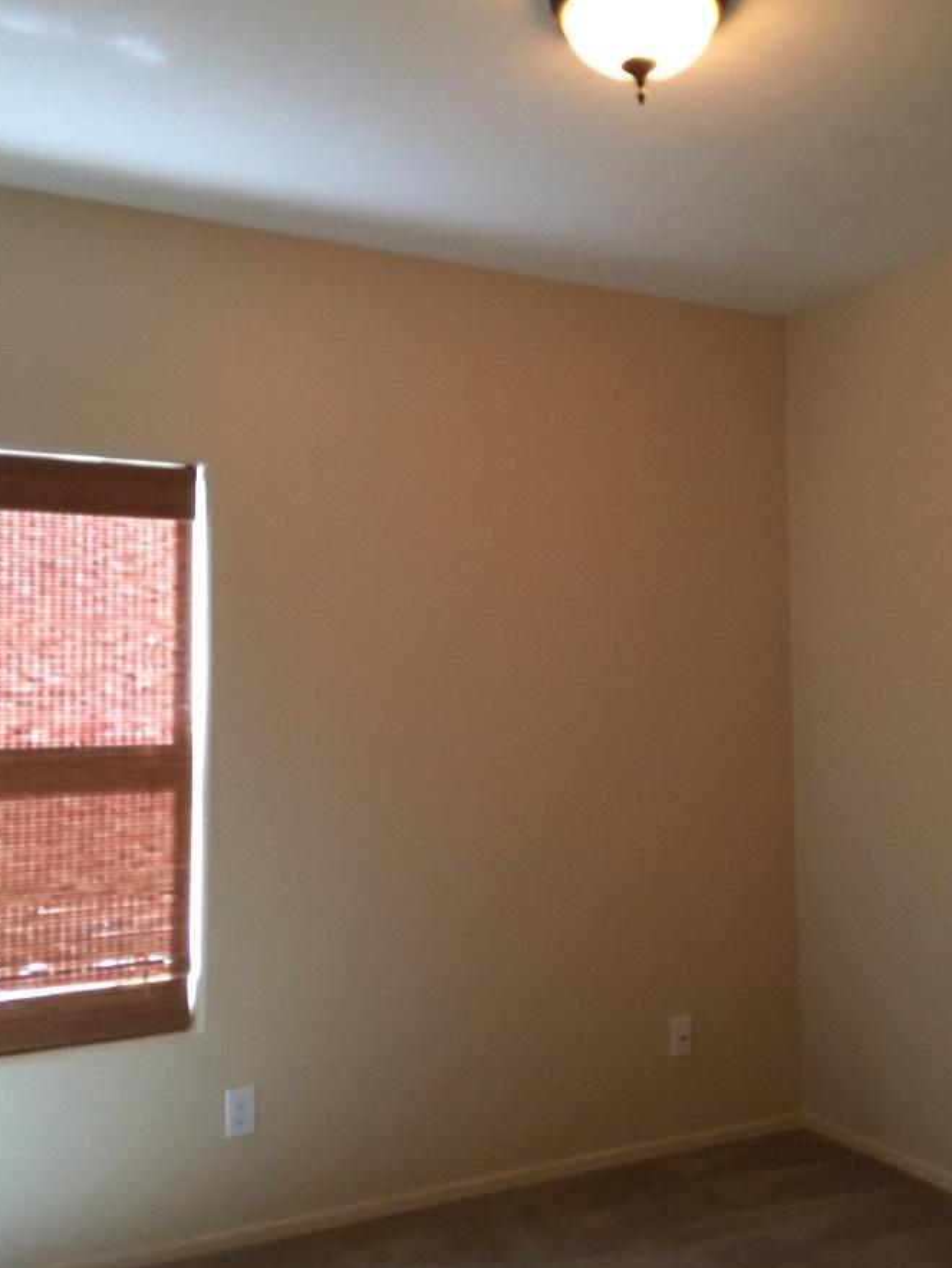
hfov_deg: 40.6
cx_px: 541
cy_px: 626
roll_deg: +0.3
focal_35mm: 35
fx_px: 1282
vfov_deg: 52.6
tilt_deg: +3.8
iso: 100
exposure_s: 1/15
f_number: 2.2
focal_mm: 4.15
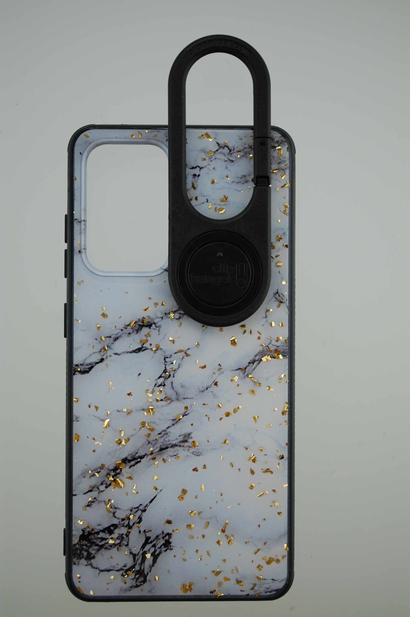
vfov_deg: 35.1
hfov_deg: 23.7
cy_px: 308
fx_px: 975
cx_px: 205
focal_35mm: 57
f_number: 5.3
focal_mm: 38
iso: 400
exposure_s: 1/40
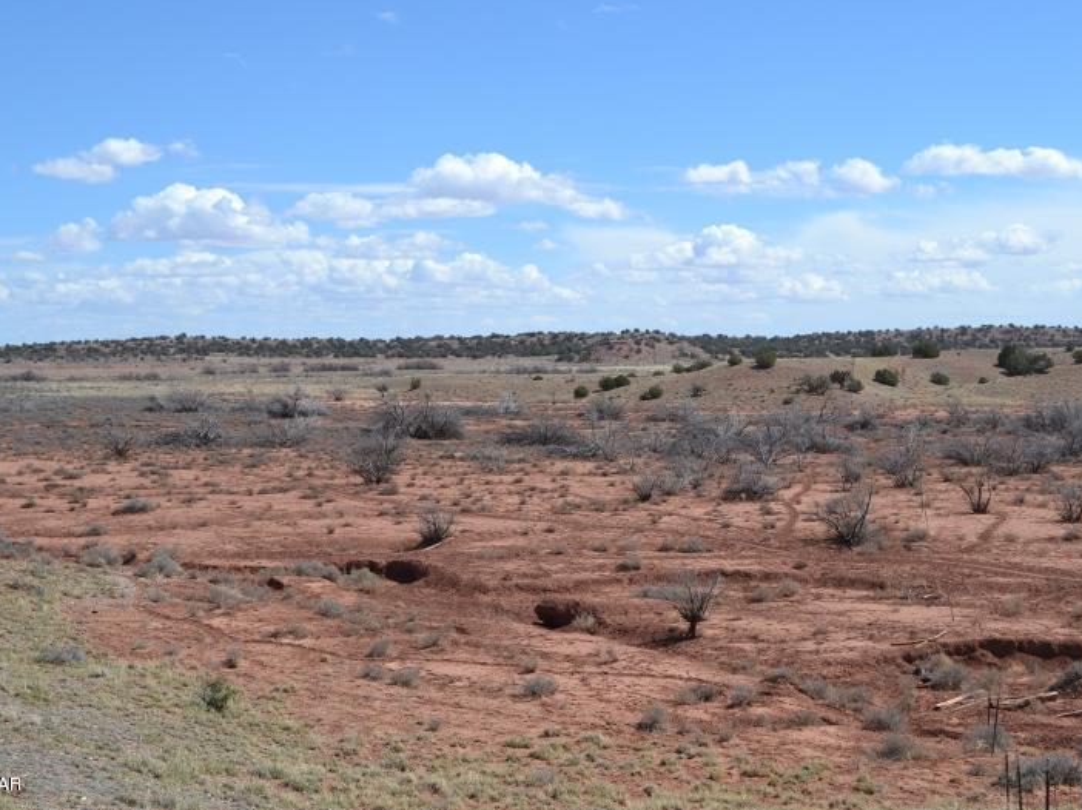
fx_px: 1798
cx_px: 506
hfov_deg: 33.5
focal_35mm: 58
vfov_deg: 25.4
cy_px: 406
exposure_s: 1/250
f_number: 8
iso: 100
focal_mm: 35
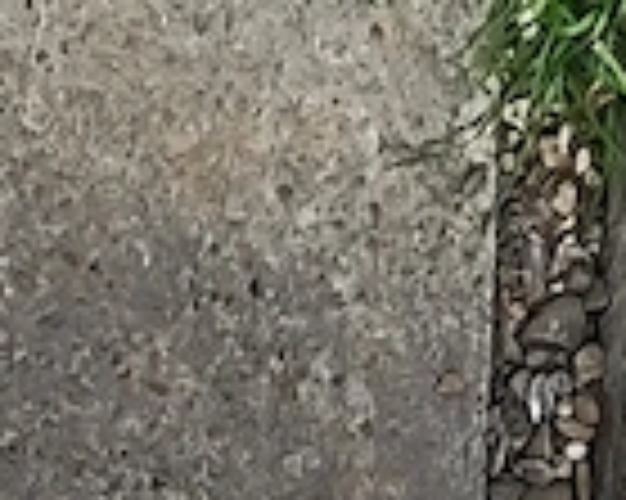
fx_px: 4166
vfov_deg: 6.4
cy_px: 1441
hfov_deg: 8.5
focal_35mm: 225
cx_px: -144
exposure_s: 1/233
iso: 100
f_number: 1.75
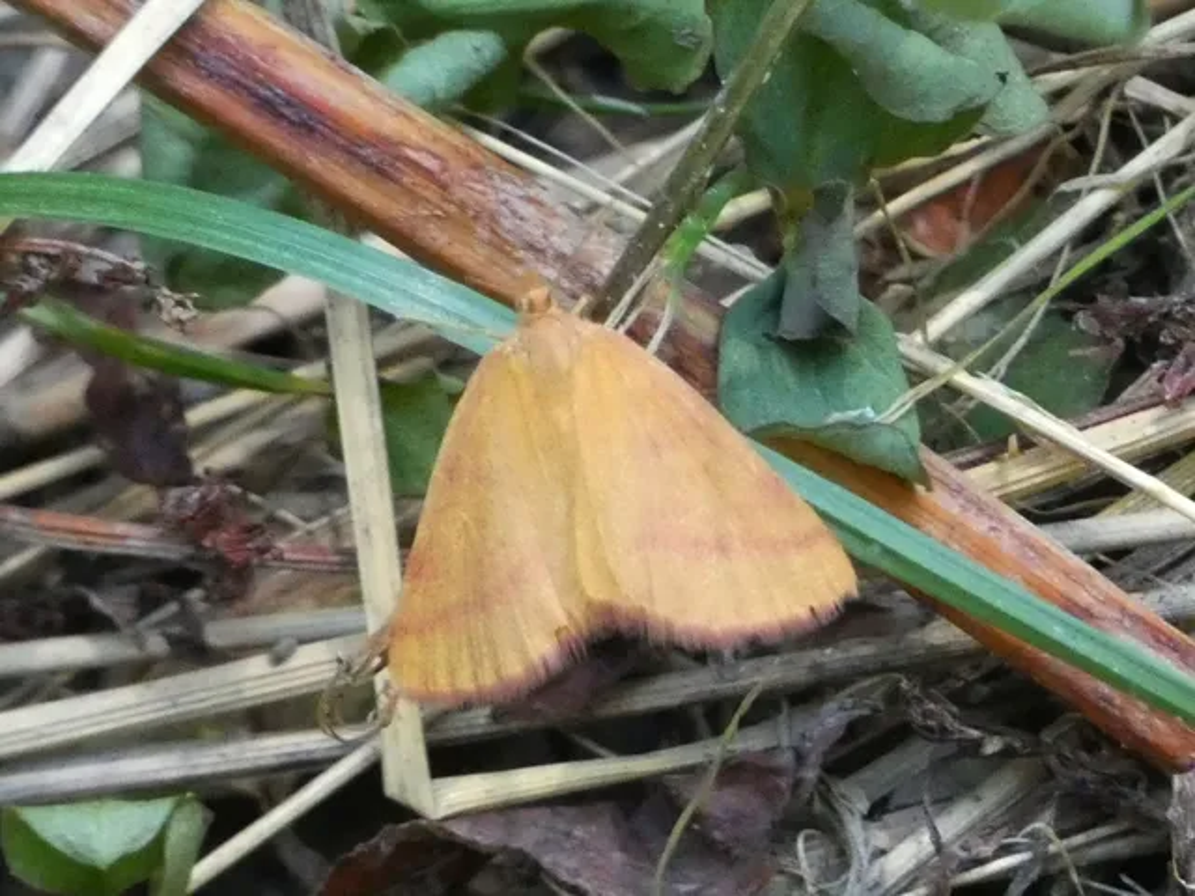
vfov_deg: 3.4
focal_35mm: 440
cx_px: 598
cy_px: 448
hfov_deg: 4.5
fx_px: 15190
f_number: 5.6
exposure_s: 1/100
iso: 800
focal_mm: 78.8
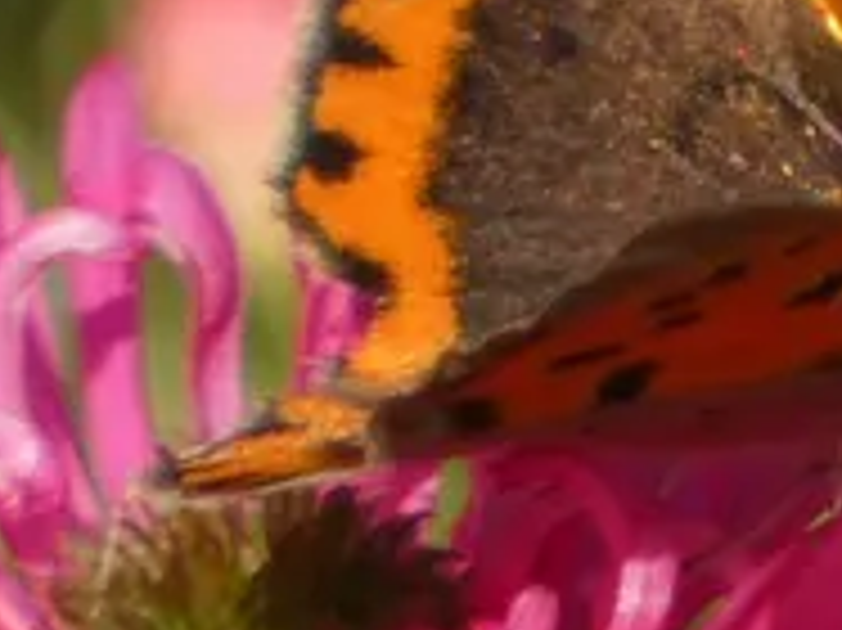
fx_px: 100053
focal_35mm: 4116
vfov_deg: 0.4
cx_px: 522
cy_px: 153
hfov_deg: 0.5
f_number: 5.9
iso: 80
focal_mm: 215
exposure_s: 1/125
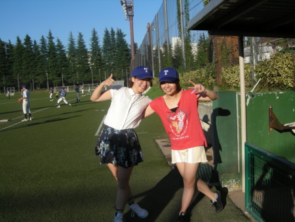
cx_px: 148
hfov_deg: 51.3
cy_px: 111
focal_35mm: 36
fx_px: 307
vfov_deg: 39.7
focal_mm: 7.5
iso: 64
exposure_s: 1/324
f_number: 5.4
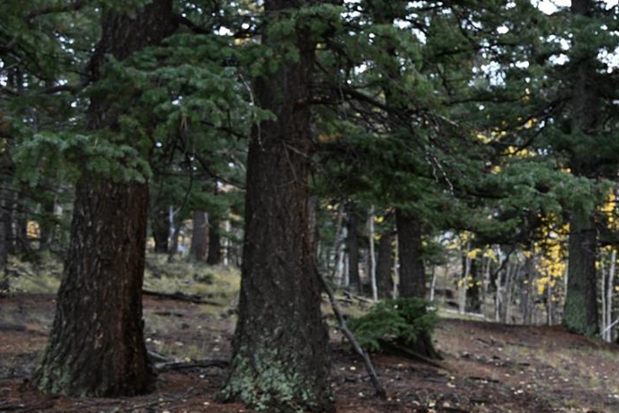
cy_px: 230
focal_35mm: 64
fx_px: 1101
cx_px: 690
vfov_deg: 21.2
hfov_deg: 28.4
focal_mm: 28
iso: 100
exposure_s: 1/80
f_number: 6.3
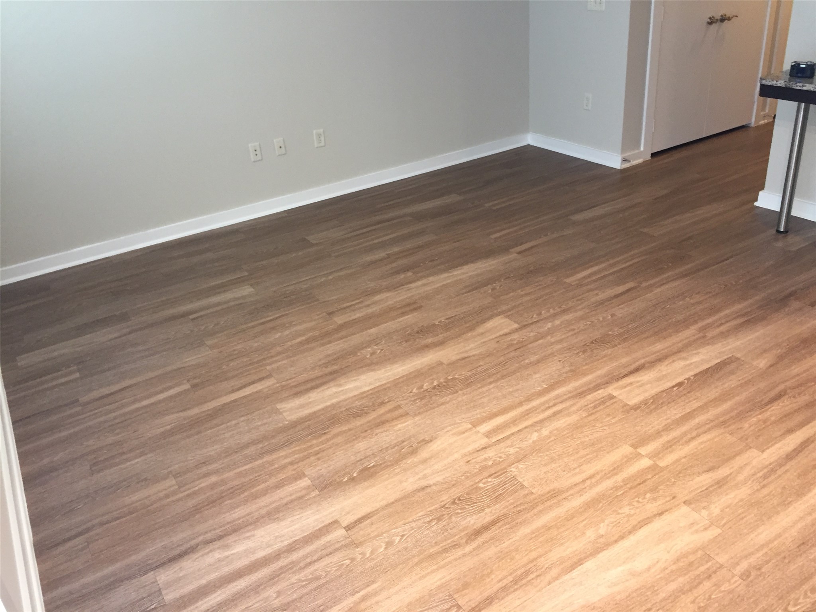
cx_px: 408
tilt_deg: -26.6
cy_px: 306
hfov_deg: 61.7
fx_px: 684
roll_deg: +5.3
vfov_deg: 48.2
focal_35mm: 29
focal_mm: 4.15
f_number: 2.2
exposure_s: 1/30
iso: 125
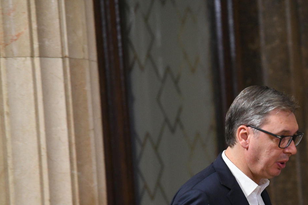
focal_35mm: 287
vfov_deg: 4.8
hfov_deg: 7.2
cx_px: 265
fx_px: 2456
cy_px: 178
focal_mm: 165
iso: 3200
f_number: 3.2
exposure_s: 1/200
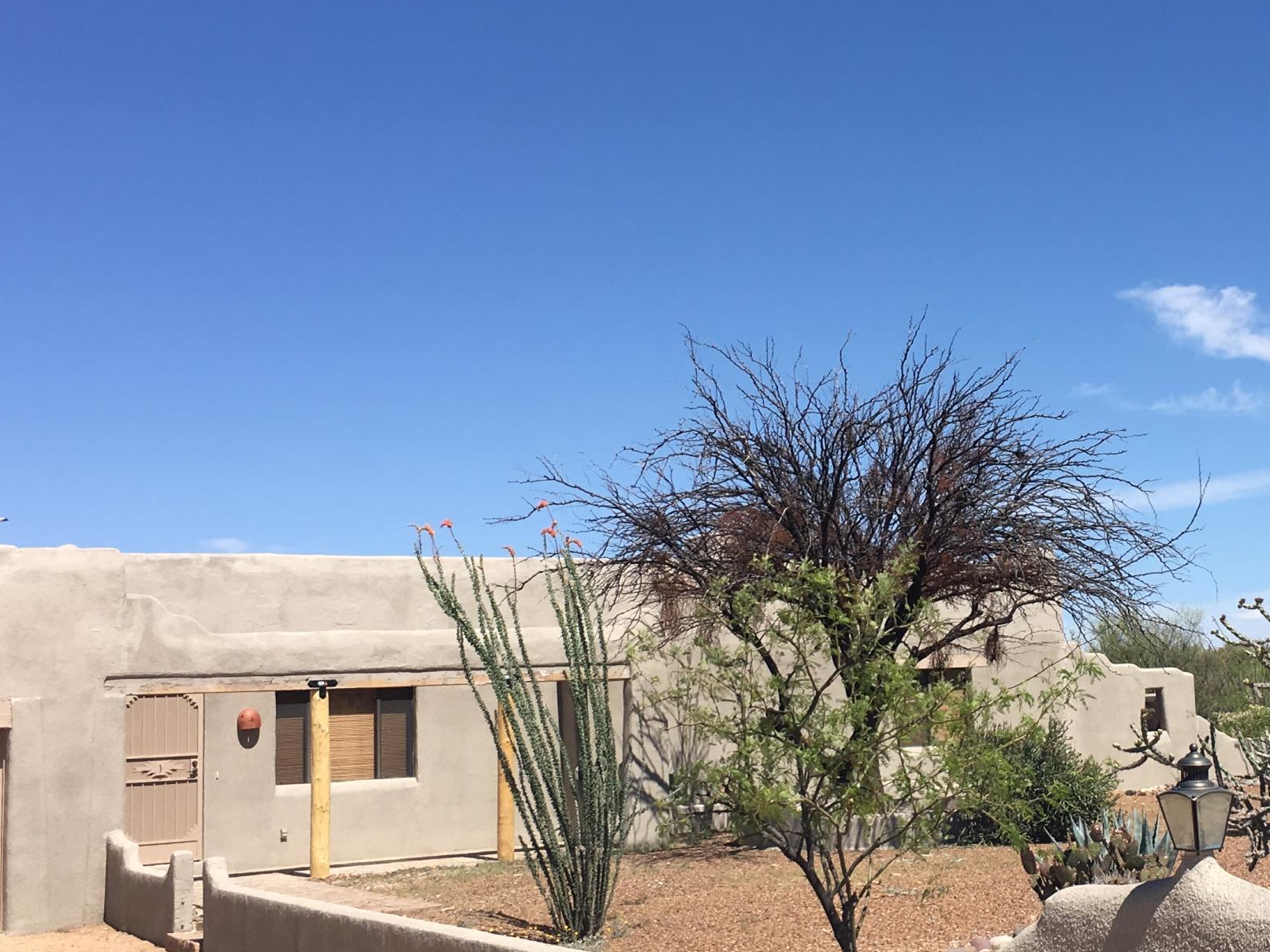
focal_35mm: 54
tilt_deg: +9.3
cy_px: 466
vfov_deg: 27.0
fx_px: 1981
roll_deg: +2.2
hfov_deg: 34.7
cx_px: 961
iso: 25
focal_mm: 4.15
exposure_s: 1/2079
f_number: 2.2
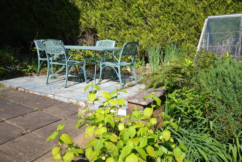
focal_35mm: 30
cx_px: 121
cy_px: 81
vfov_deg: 43.6
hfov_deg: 61.9
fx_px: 202
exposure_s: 1/200
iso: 100
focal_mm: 20
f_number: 7.1
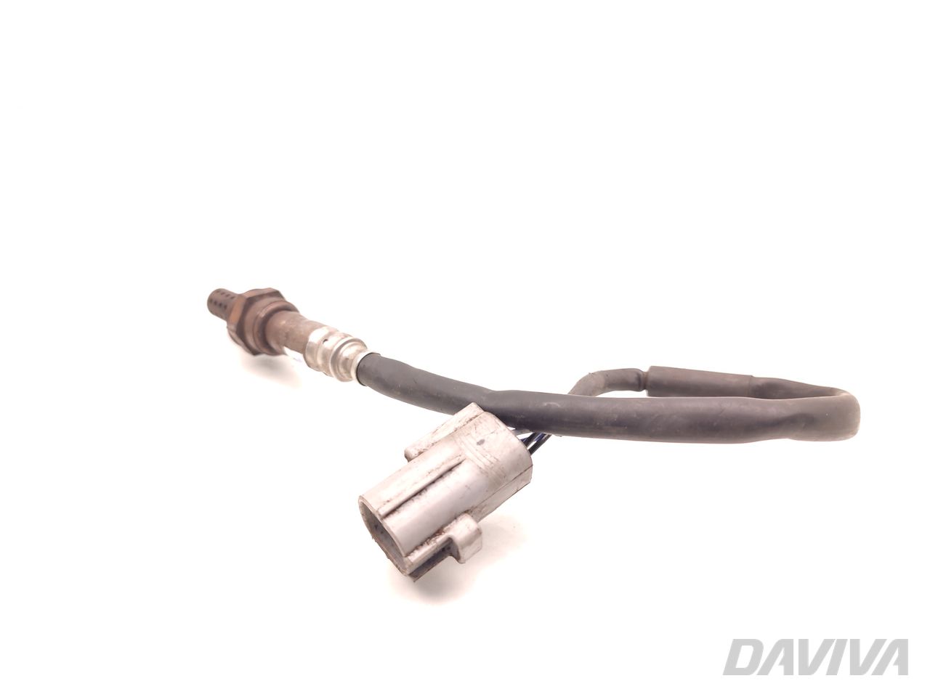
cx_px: 465
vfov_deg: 56.8
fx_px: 645
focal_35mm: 24
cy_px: 348
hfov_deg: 71.6
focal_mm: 5.89
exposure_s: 1/80
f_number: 1.89
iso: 160
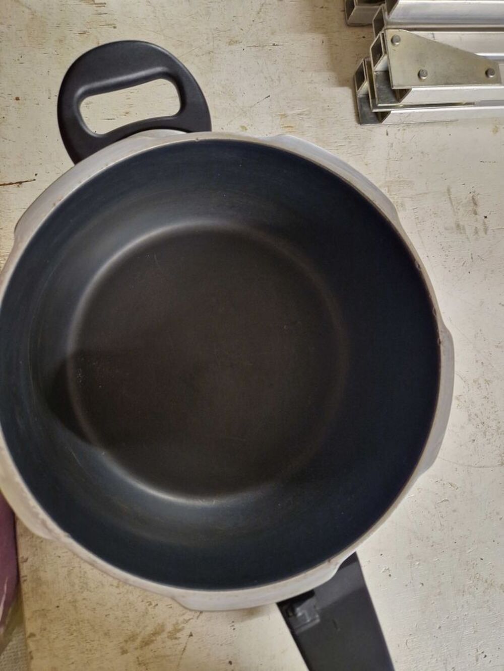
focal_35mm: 23
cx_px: 252
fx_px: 446
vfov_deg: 73.9
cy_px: 336
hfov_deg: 58.9
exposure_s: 1/25
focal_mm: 5.4
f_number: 1.8
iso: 800
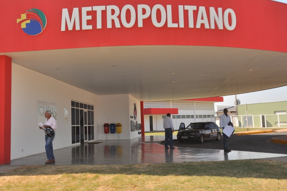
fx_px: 263
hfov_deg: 57.3
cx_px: 144
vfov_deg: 39.9
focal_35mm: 33
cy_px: 96
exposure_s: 1/200
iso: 400
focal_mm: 22
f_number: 16
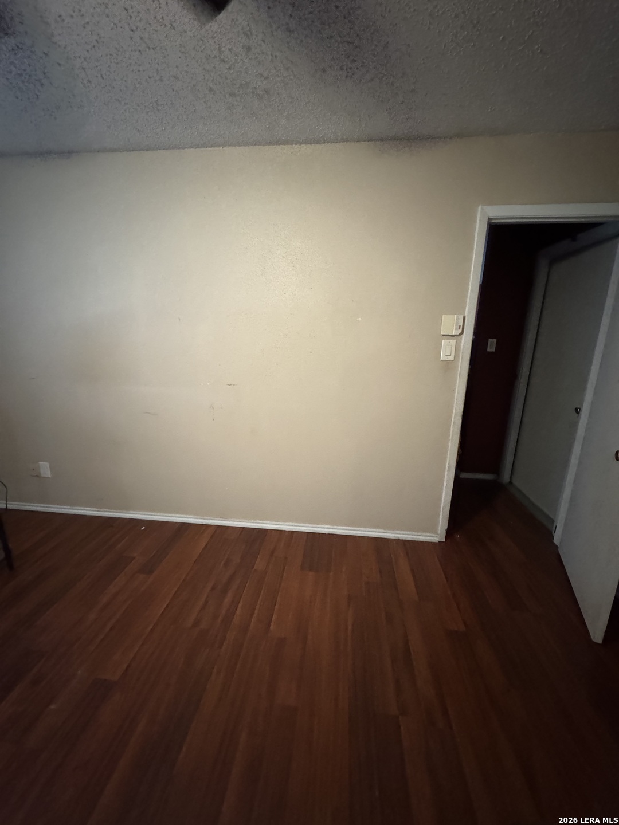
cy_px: 412
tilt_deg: -13.0
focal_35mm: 14
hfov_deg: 85.7
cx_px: 310
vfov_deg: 102.1
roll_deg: -1.2
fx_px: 334
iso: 1250
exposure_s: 1/40
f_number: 2.2
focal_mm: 2.22
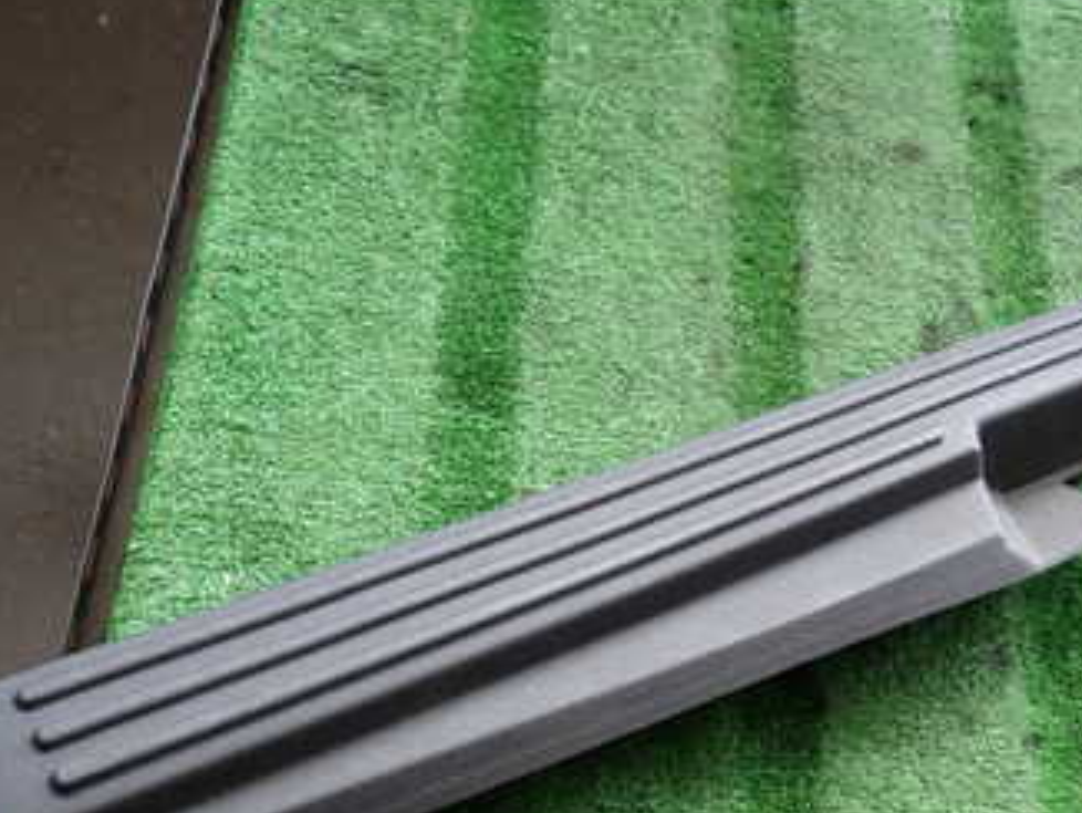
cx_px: 800
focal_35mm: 46
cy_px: 567
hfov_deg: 40.2
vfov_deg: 31.2
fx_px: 1439
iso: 100
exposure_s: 1/100
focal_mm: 4.5
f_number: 2
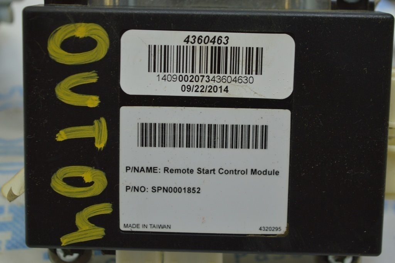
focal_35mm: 72
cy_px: 132
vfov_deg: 18.9
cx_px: 198
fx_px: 789
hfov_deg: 28.1
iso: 400
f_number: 5.3
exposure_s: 1/60
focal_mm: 48
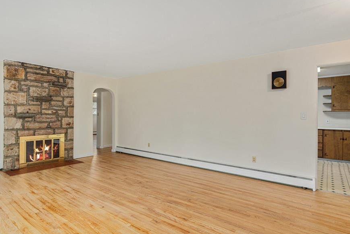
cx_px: 173
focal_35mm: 20
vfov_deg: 61.9
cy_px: 115
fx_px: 194
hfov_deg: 84.0
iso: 320
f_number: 7.1
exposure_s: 1/15
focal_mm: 16
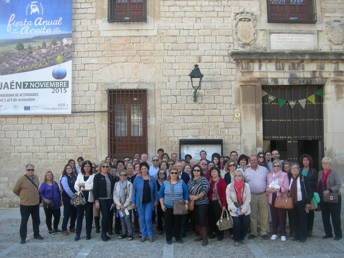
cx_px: 172
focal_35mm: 36
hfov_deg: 51.4
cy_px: 129
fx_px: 358
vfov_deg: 39.7
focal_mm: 7.5
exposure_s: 1/72.4
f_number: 3.4
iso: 64
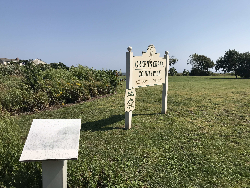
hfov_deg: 63.4
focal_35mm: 28
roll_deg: +0.8
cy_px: 94
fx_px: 202
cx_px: 125
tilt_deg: -5.7
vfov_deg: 49.7
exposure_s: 1/3300
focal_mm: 3.99
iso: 20
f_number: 1.8
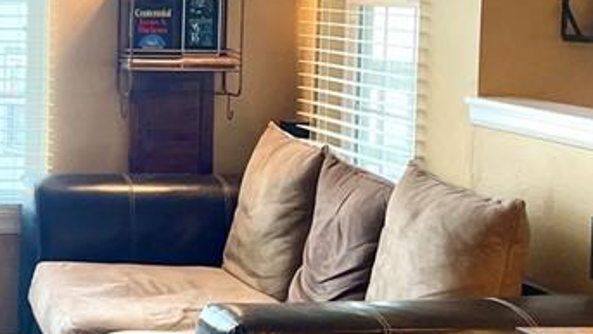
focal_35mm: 99
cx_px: -145
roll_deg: -1.5
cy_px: 90
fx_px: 1557
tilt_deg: -2.0
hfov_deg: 20.0
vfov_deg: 12.2
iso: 80
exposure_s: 1/120
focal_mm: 4.2
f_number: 1.6
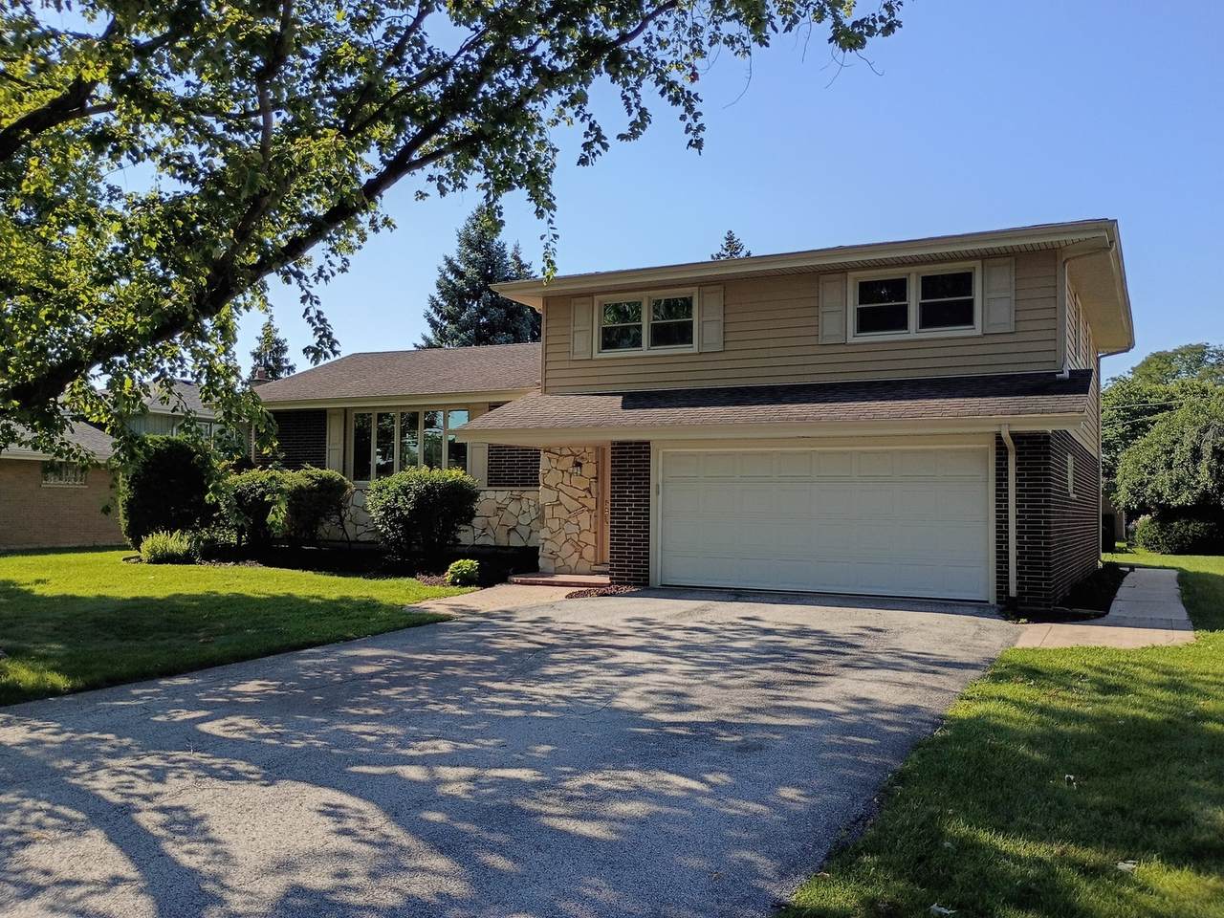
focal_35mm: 29
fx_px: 1025
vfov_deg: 48.2
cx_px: 612
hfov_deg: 61.7
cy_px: 459
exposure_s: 1/926
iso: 102
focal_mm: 4.27
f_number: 1.8
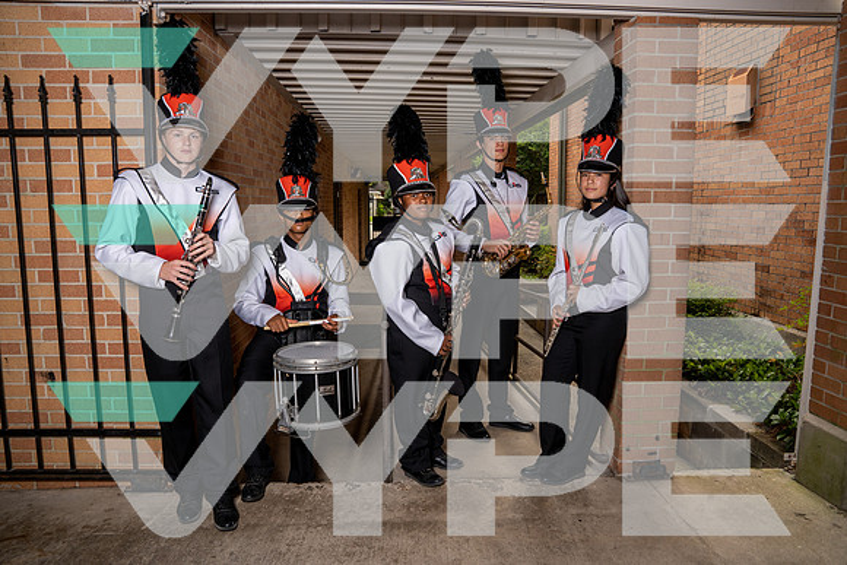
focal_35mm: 25
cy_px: 282
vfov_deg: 51.9
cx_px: 424
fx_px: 580
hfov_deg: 72.2
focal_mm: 24
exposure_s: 1/250
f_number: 9
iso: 320
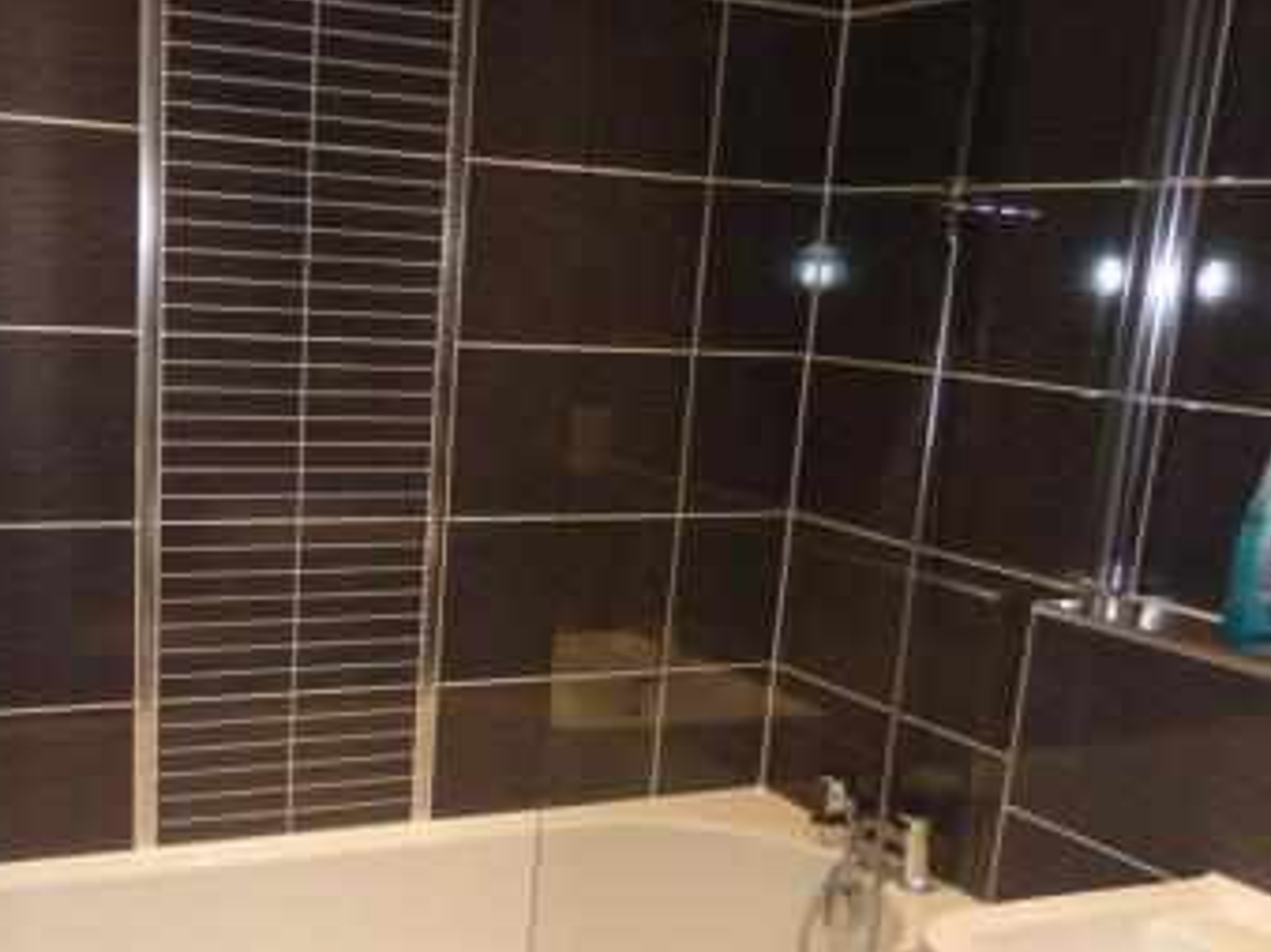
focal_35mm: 43
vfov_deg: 33.0
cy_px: 695
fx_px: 1578
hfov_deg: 43.4
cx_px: 444
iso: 400
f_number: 3
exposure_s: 1/30
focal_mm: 4.5
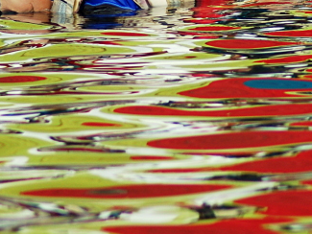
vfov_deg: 2.5
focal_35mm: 589
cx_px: 242
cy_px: 67
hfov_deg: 3.4
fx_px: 5311
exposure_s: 1/640
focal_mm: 190
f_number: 4.8
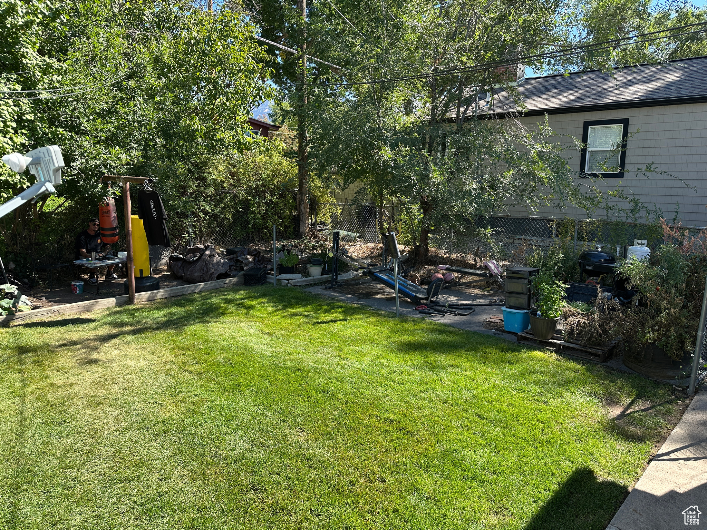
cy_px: 265
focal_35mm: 24
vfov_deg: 56.8
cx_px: 354
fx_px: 490
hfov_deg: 71.6
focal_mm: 6.86
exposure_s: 1/989
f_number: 1.78
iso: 80
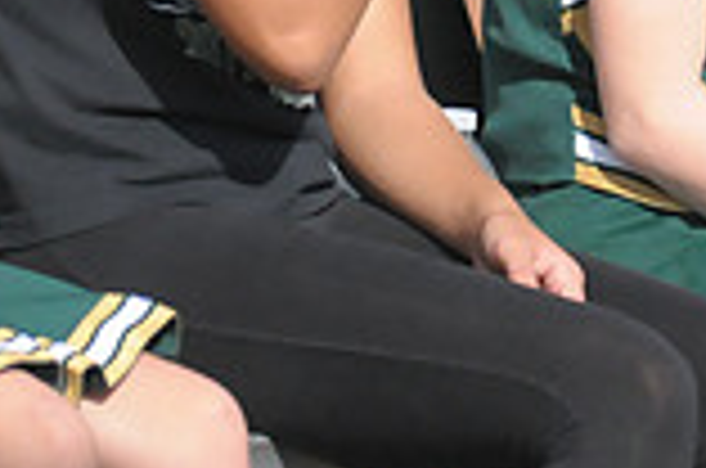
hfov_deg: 1.6
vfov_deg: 1.0
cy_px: -286
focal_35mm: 1327
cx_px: 724
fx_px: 25971
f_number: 4
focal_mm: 240
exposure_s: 1/6400
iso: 1600
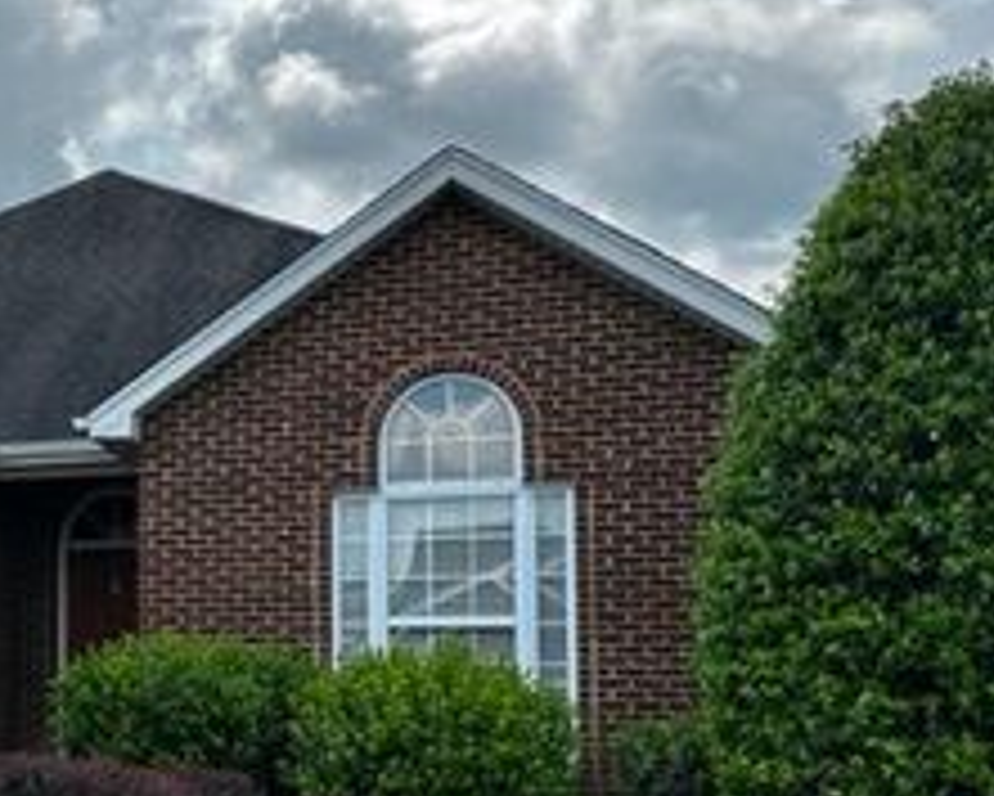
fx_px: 1560
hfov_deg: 31.7
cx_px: -72
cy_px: 609
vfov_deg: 28.2
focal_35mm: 53
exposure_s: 1/2660
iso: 80
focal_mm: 6.86
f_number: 1.78
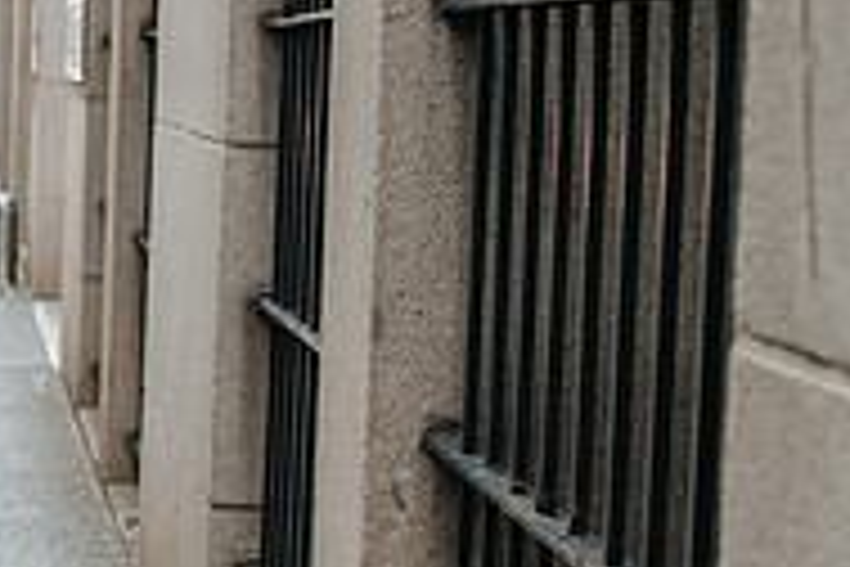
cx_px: -269
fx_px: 2691
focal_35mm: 114
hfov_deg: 16.9
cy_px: 295
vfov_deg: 12.0
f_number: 2.8
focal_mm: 35
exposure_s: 1/125
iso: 450
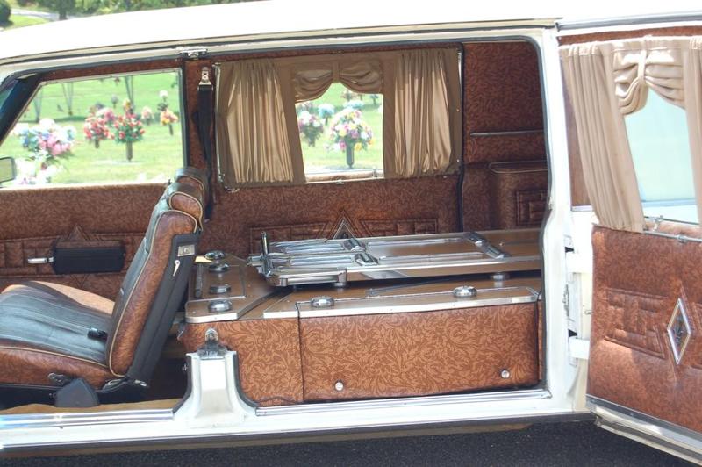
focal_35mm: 82
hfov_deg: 24.6
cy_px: 234
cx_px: 351
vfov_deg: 16.5
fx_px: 1607
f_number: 10
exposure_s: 1/200
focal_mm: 55
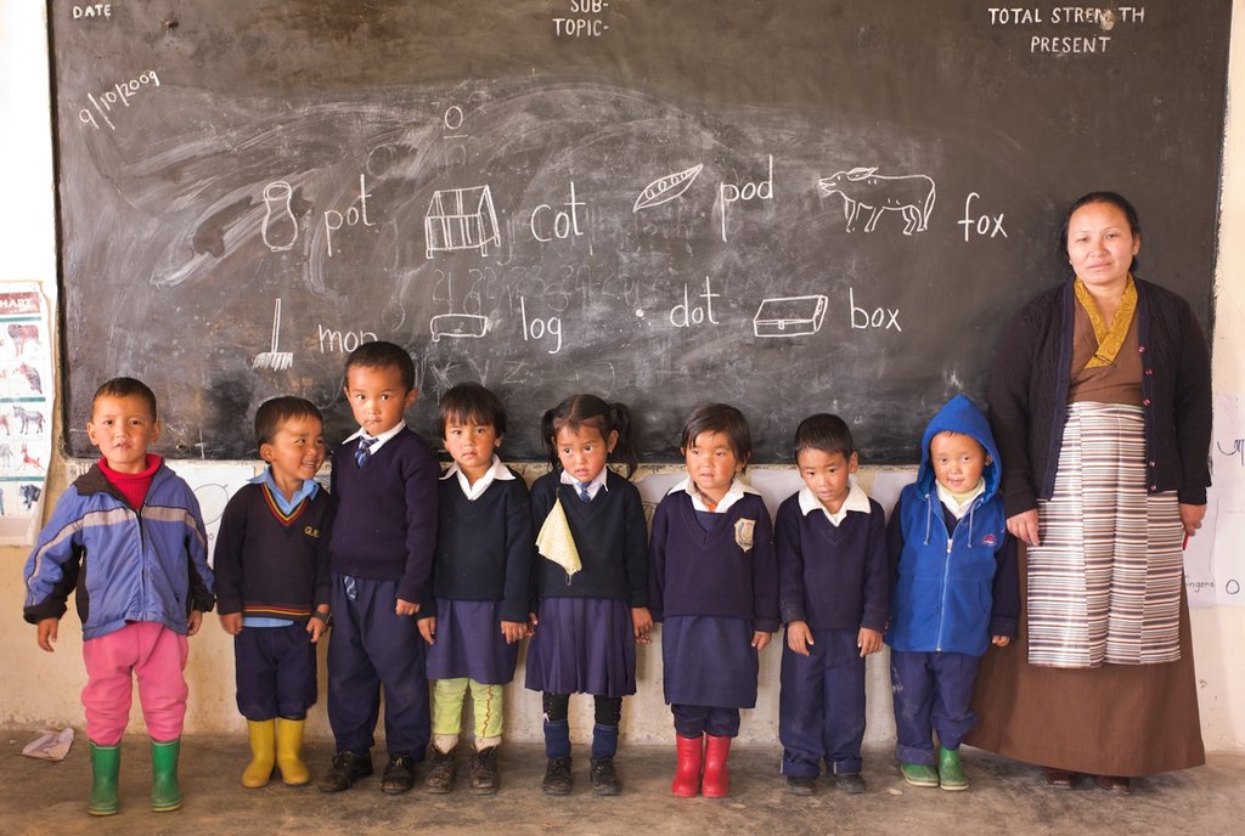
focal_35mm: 38
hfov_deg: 50.6
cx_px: 622
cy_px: 418
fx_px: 1317
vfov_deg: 35.2
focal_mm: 28
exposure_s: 1/11.1
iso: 320
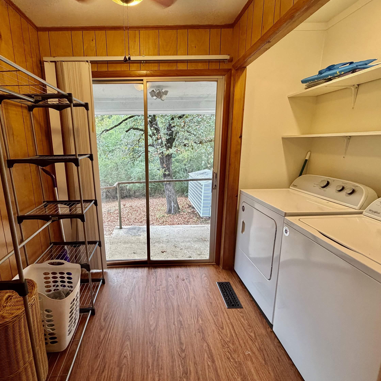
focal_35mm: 17
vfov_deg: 84.0
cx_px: 158
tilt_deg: -13.2
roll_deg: +1.1
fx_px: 212
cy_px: 188
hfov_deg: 83.2
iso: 250
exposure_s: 1/120
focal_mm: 2.22
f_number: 2.2
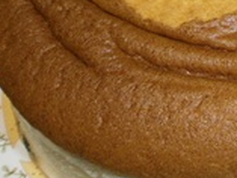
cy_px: -5
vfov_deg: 18.6
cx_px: 296
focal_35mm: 77
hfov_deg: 22.9
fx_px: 528
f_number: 2.9
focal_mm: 4.8
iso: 125
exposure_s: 1/30
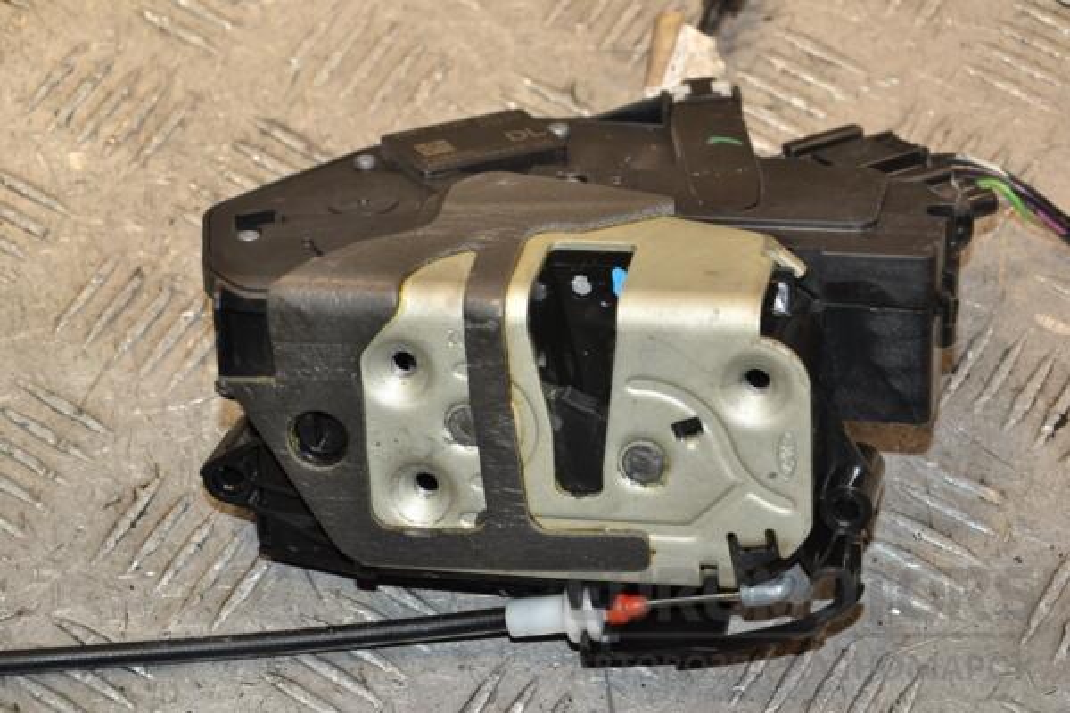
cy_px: 356
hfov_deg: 19.5
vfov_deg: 13.0
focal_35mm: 105
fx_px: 3121
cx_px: 535
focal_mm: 70
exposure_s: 1/200
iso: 800
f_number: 7.1
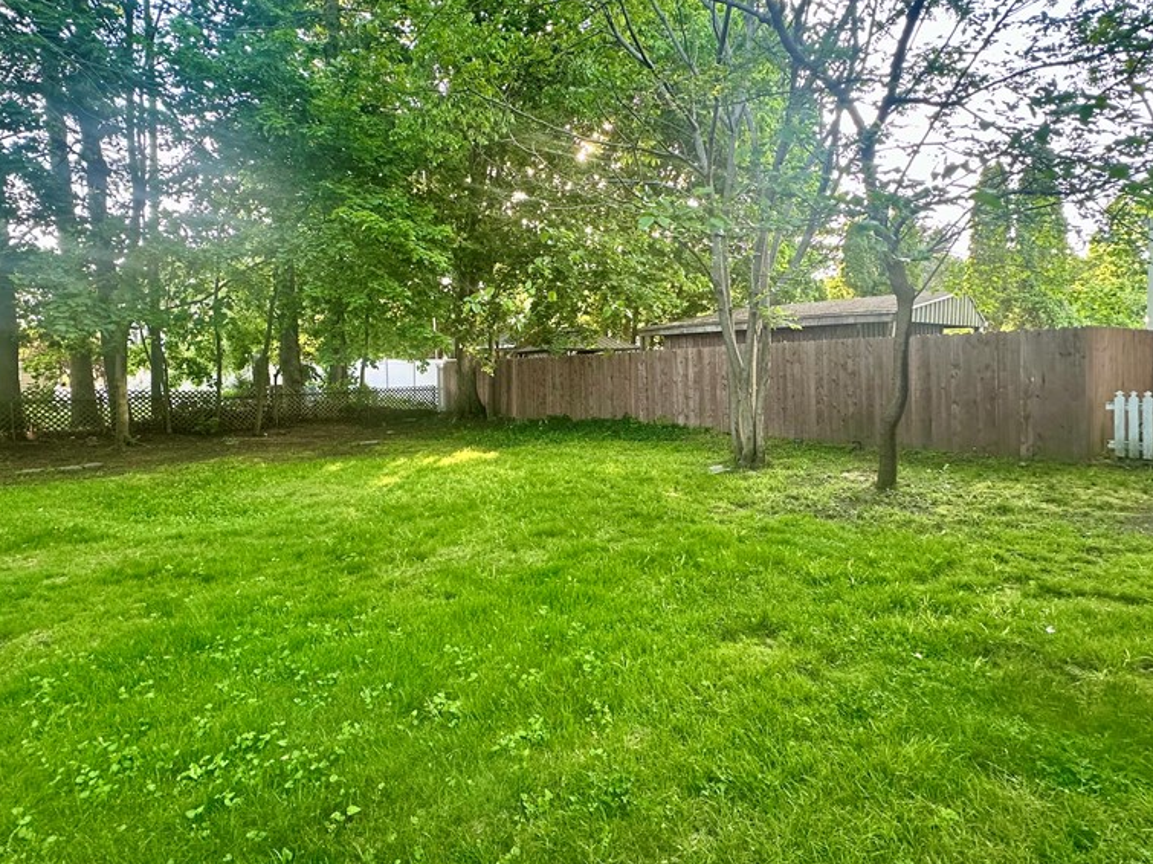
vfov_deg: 68.5
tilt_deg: -2.2
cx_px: 512
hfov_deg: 84.3
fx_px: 633
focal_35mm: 19
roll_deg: +1.8
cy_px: 389
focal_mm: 2.22
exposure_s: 1/99
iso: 125
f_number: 2.2
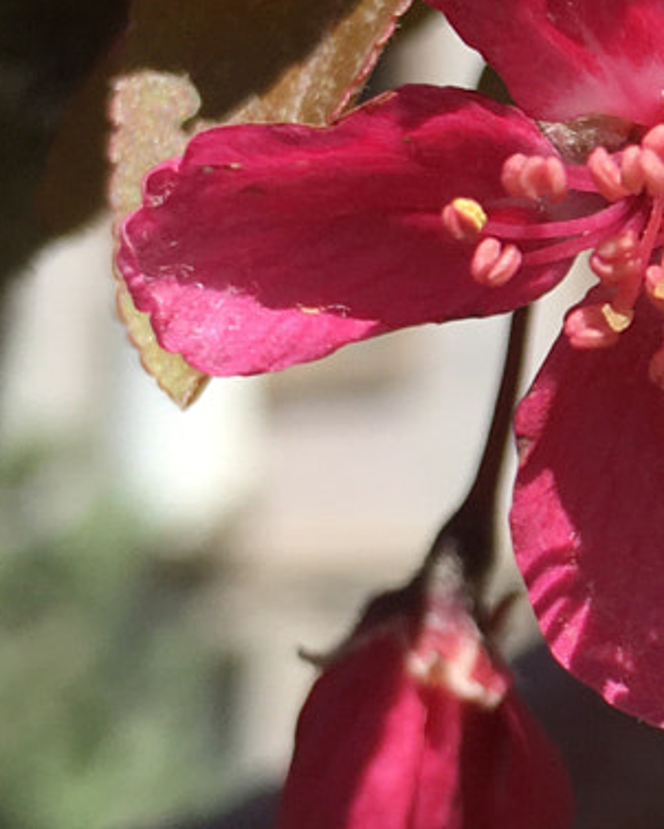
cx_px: 987
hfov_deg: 12.3
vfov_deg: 16.0
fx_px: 2945
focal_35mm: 120
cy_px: 372
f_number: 2.2
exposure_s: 1/855
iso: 25
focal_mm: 4.15
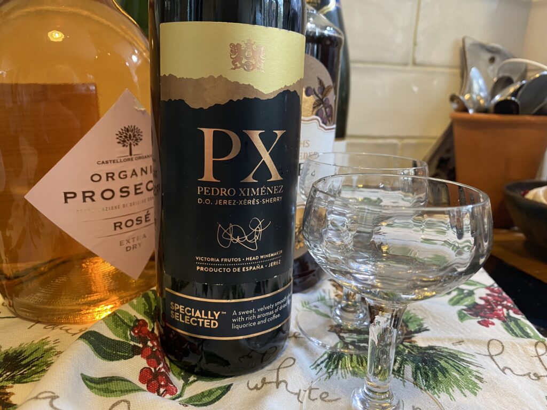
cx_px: 274
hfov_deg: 67.3
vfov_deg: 53.1
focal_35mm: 26
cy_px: 205
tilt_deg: -14.3
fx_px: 411
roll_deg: -2.9
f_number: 1.8
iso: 250
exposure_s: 1/50
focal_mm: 4.25
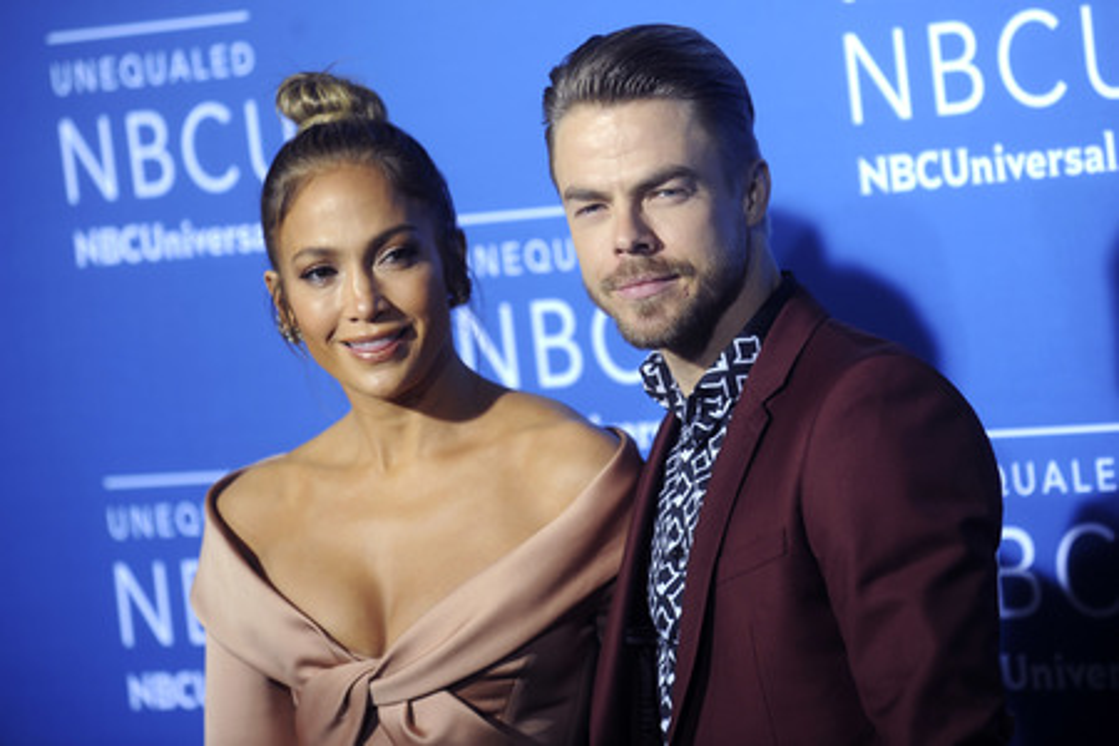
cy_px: 373
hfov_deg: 11.1
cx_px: 560
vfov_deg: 7.4
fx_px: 5750
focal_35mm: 185
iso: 800
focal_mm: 185
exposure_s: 1/800
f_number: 4.5
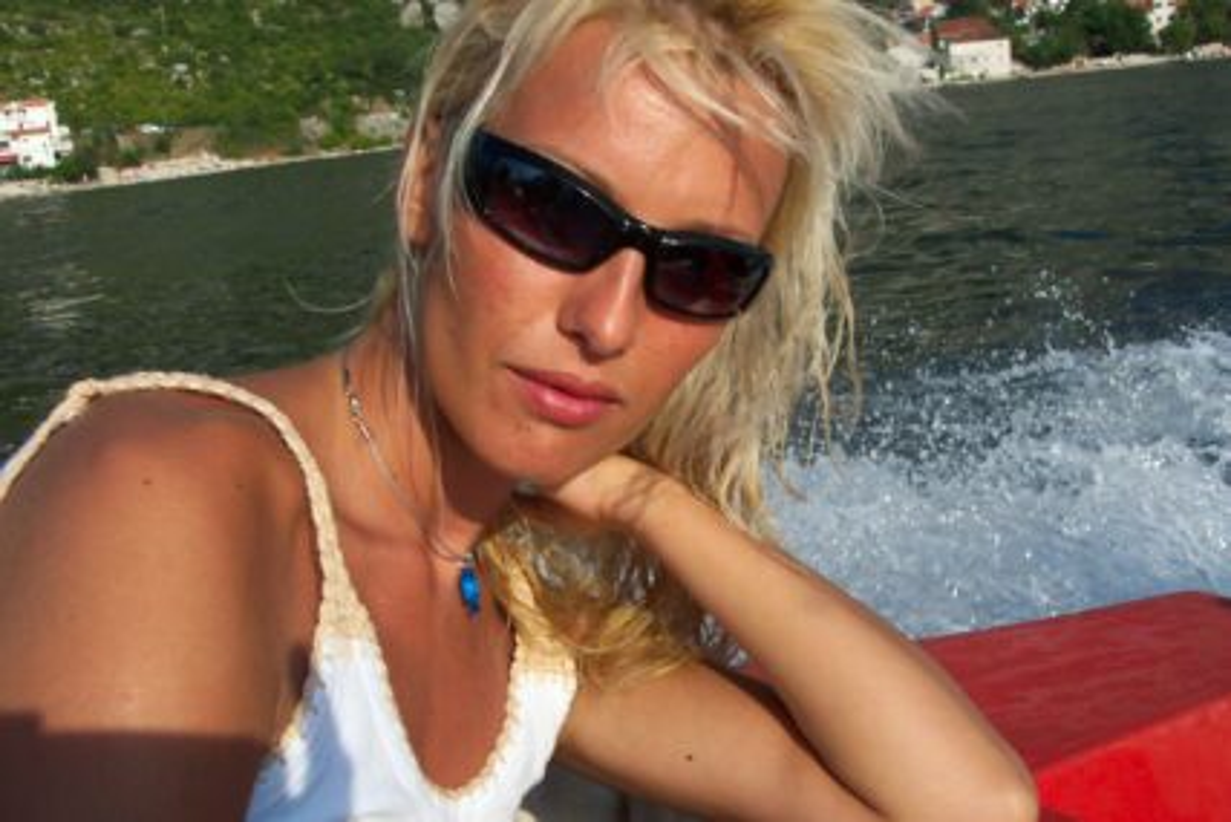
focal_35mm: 38
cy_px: 411
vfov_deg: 35.1
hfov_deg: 50.7
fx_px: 1300
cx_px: 616
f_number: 4.8
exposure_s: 1/1000
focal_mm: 8
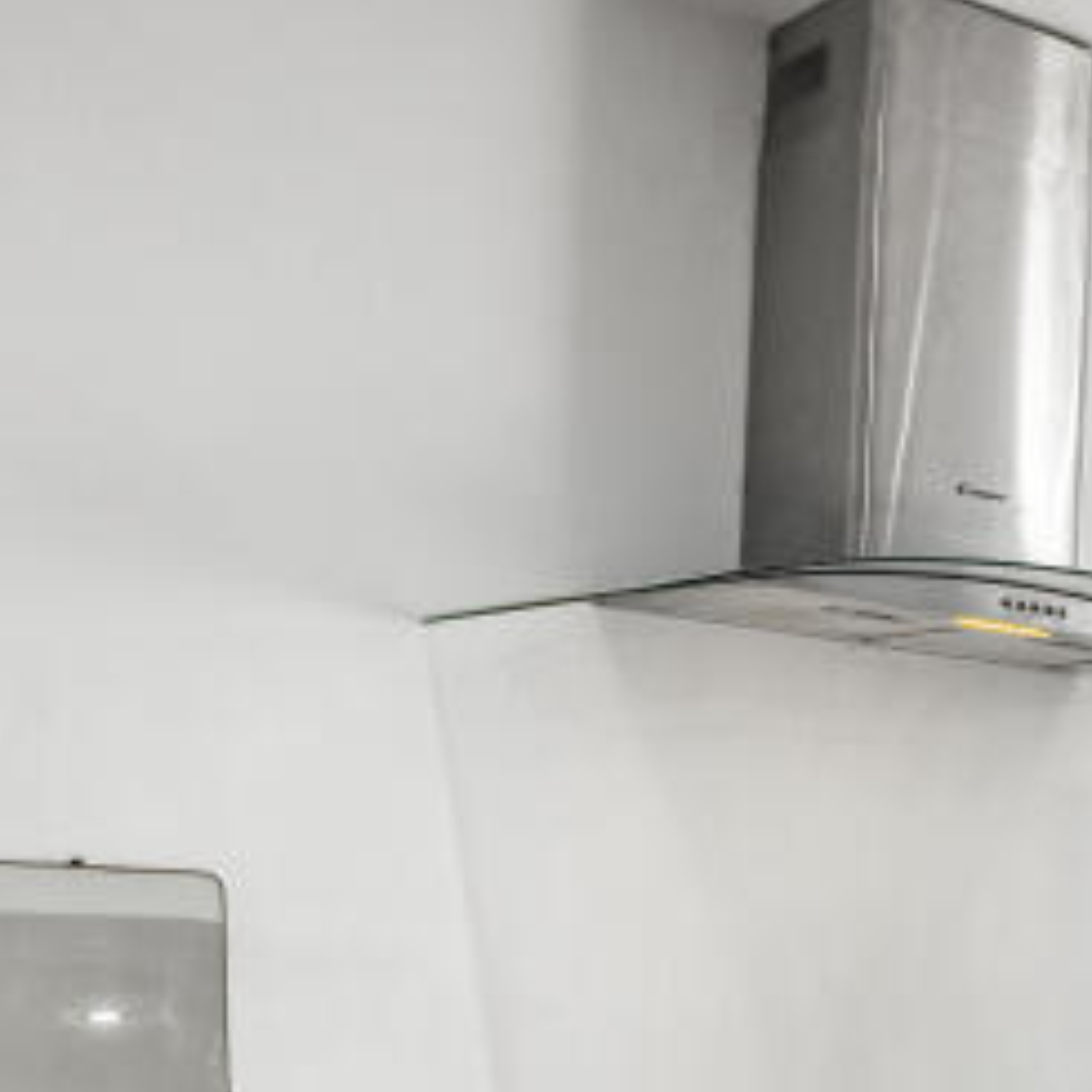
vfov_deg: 26.0
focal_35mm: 64
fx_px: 2284
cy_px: 983
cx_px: 1961
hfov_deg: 19.8
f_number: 8
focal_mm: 18
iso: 1000
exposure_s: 1/350
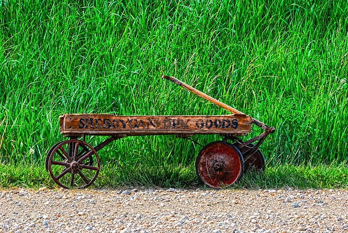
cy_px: 116
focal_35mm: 168
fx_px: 1626
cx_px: 174
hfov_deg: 12.2
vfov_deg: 8.2
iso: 200
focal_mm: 112
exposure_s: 1/50
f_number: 29
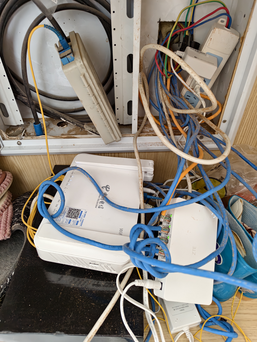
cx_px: 128
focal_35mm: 23
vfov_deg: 73.9
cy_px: 171
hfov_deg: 58.9
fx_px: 228
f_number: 1.88
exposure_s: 1/100
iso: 444
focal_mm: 5.56
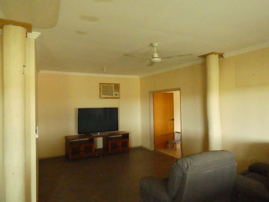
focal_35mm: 24
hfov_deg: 71.6
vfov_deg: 56.8
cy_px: 101
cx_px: 134
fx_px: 187
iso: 3200
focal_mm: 4.3
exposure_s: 1/100
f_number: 3.5
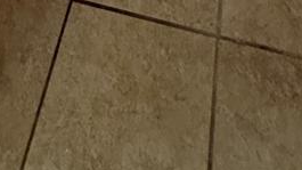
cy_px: -502
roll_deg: +3.1
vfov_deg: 8.3
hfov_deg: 30.5
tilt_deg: -14.0
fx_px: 552
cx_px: 123
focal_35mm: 69
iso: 320
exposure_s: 1/60
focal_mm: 2.22
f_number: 2.2
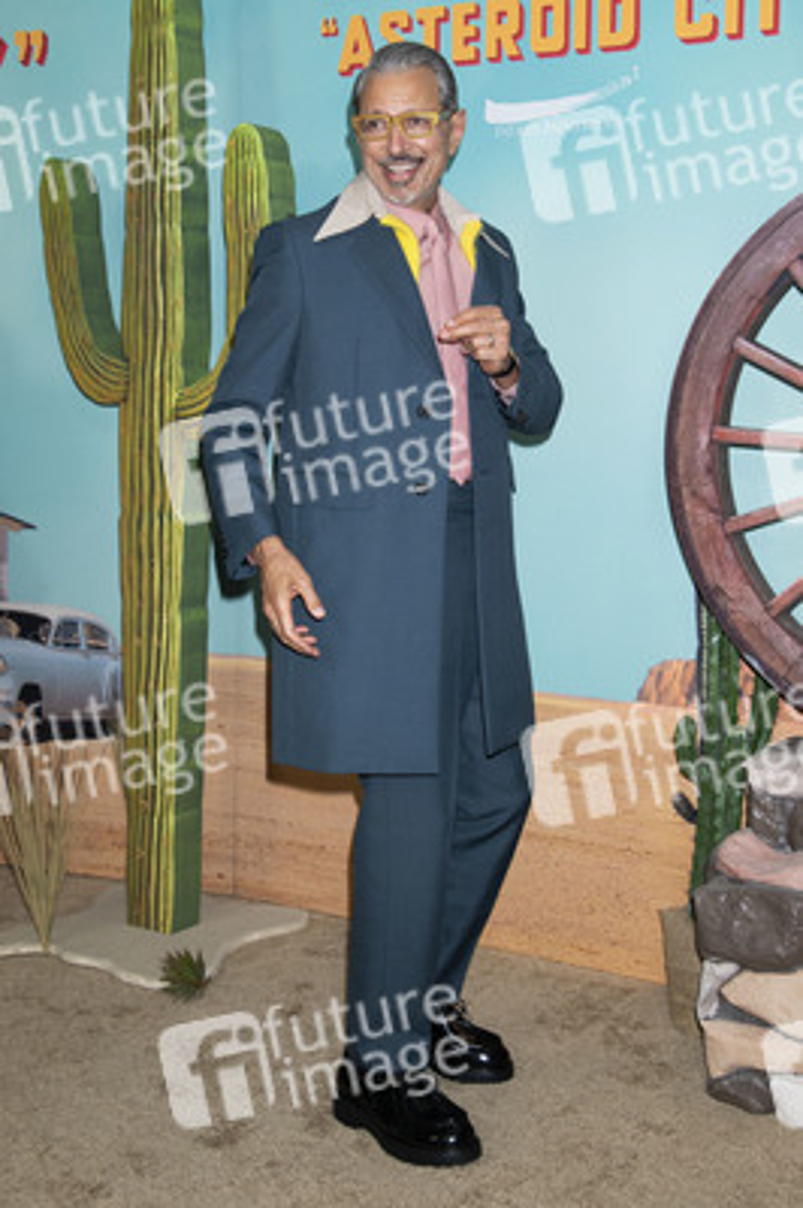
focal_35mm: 40
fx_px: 1341
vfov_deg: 48.5
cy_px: 604
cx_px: 402
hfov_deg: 33.3
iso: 400
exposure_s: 1/200
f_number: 5.6
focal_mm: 40
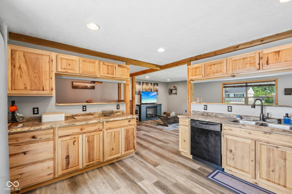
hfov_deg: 96.7
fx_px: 130
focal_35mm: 16
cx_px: 146
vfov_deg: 73.7
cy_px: 97
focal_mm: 16
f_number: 8
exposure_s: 1/30
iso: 1600
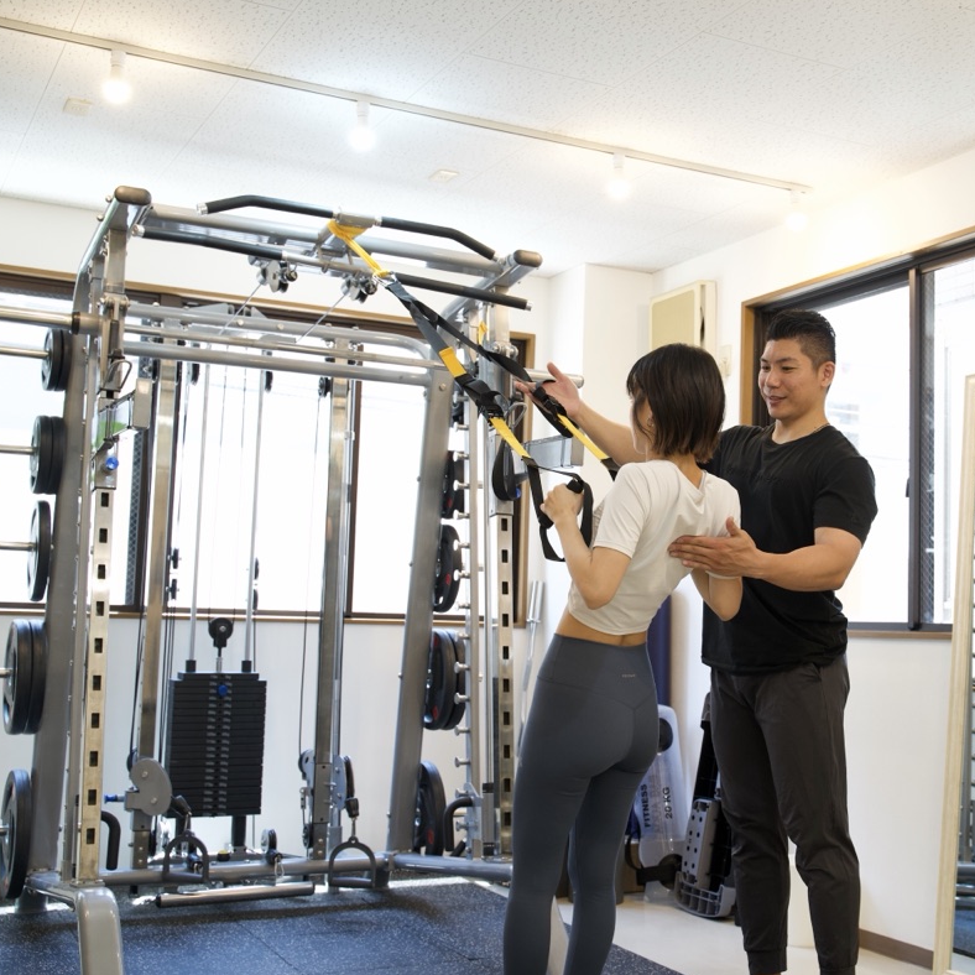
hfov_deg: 37.9
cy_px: 488
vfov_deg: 38.3
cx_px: 645
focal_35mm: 44
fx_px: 1402
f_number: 4.5
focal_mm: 34
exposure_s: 1/60
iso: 800
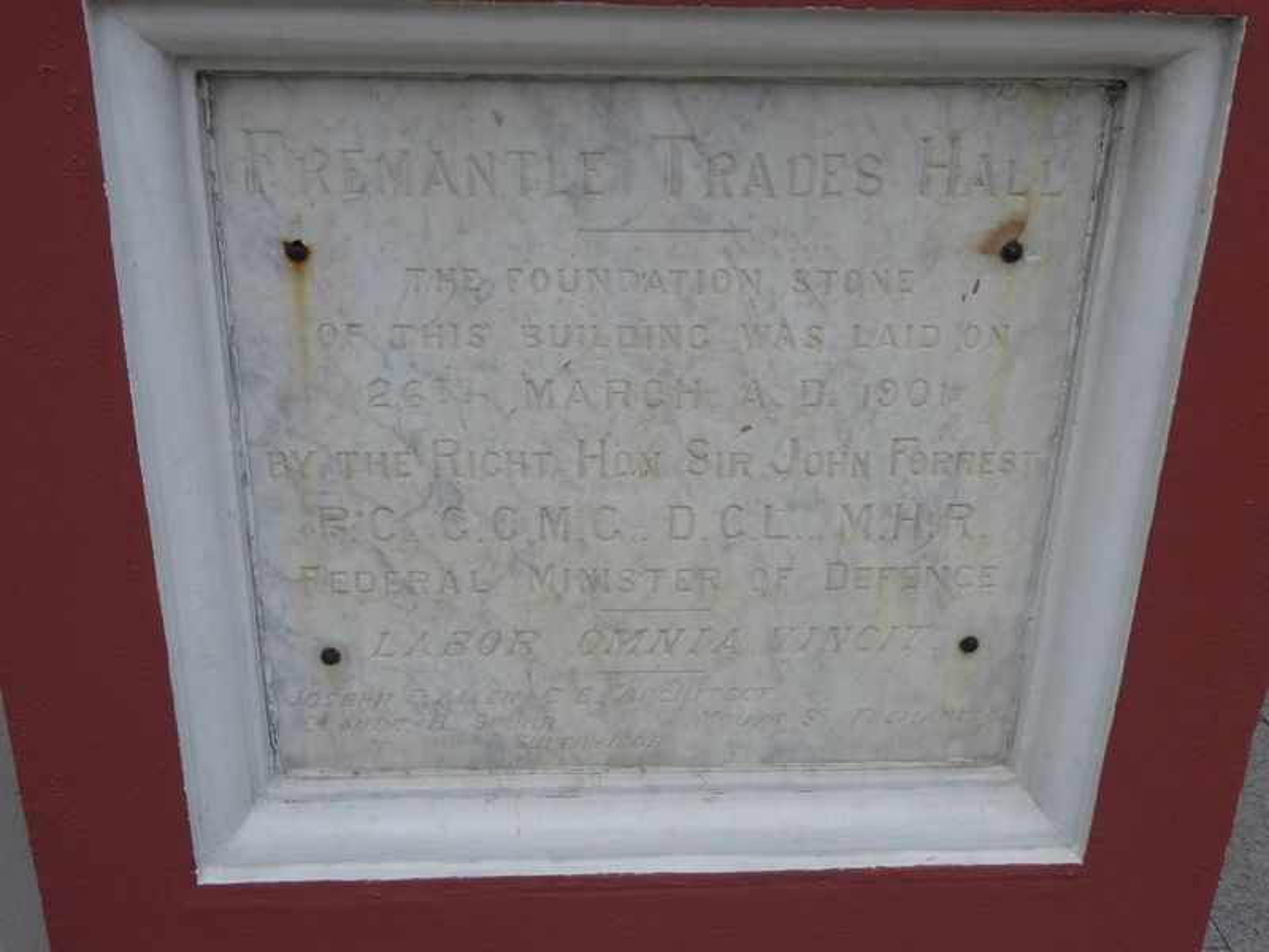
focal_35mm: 39
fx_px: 1430
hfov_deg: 47.9
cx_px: 634
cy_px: 476
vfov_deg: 36.8
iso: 80
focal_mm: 6.7
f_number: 3.7
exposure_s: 1/160
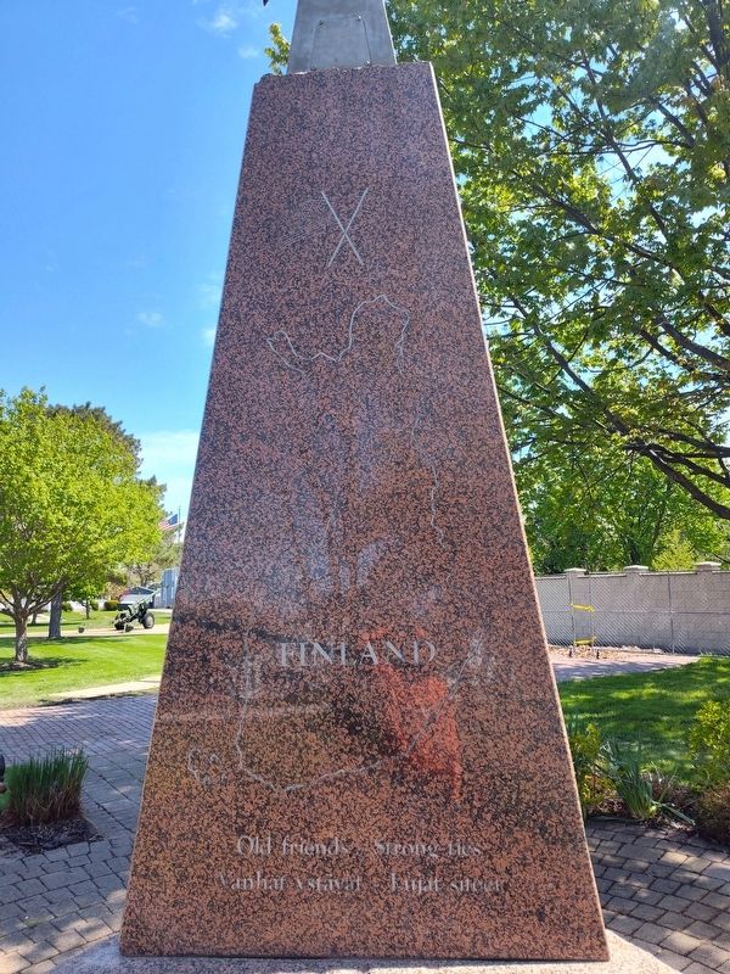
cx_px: 365
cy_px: 487
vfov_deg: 73.9
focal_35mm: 23
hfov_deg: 58.9
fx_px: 647
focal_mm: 5.56
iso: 100
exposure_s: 1/799
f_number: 1.8
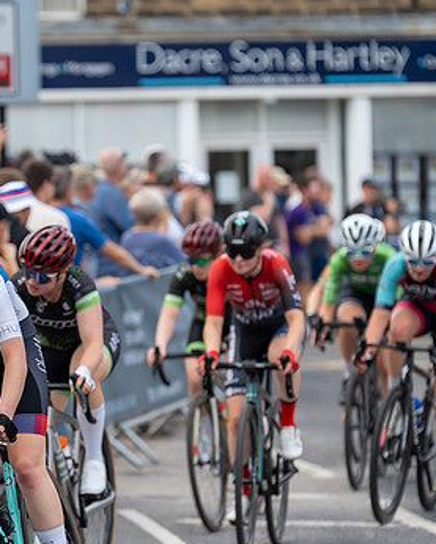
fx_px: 4160
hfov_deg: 6.0
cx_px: 14
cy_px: 276
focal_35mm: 258
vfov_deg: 7.5
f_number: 3.2
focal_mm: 164
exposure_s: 1/1000
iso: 500
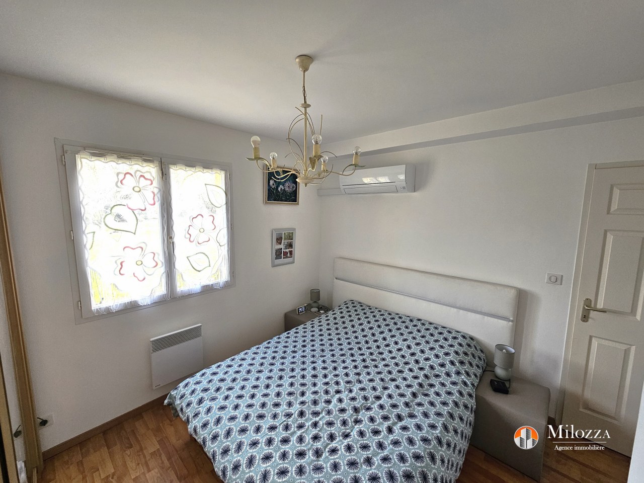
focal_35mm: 13
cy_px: 242
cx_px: 322
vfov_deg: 89.9
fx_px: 242
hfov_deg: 106.2
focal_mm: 2.2
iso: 80
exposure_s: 1/71
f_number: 2.2
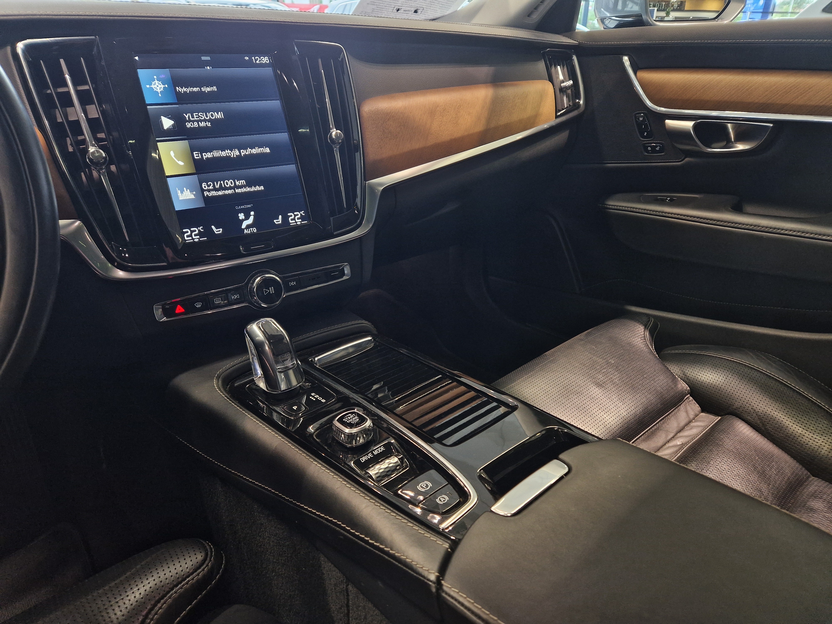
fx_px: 553
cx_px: 416
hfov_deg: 73.9
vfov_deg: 58.9
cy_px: 312
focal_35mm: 23
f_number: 1.8
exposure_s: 1/100
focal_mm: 5.4
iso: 200
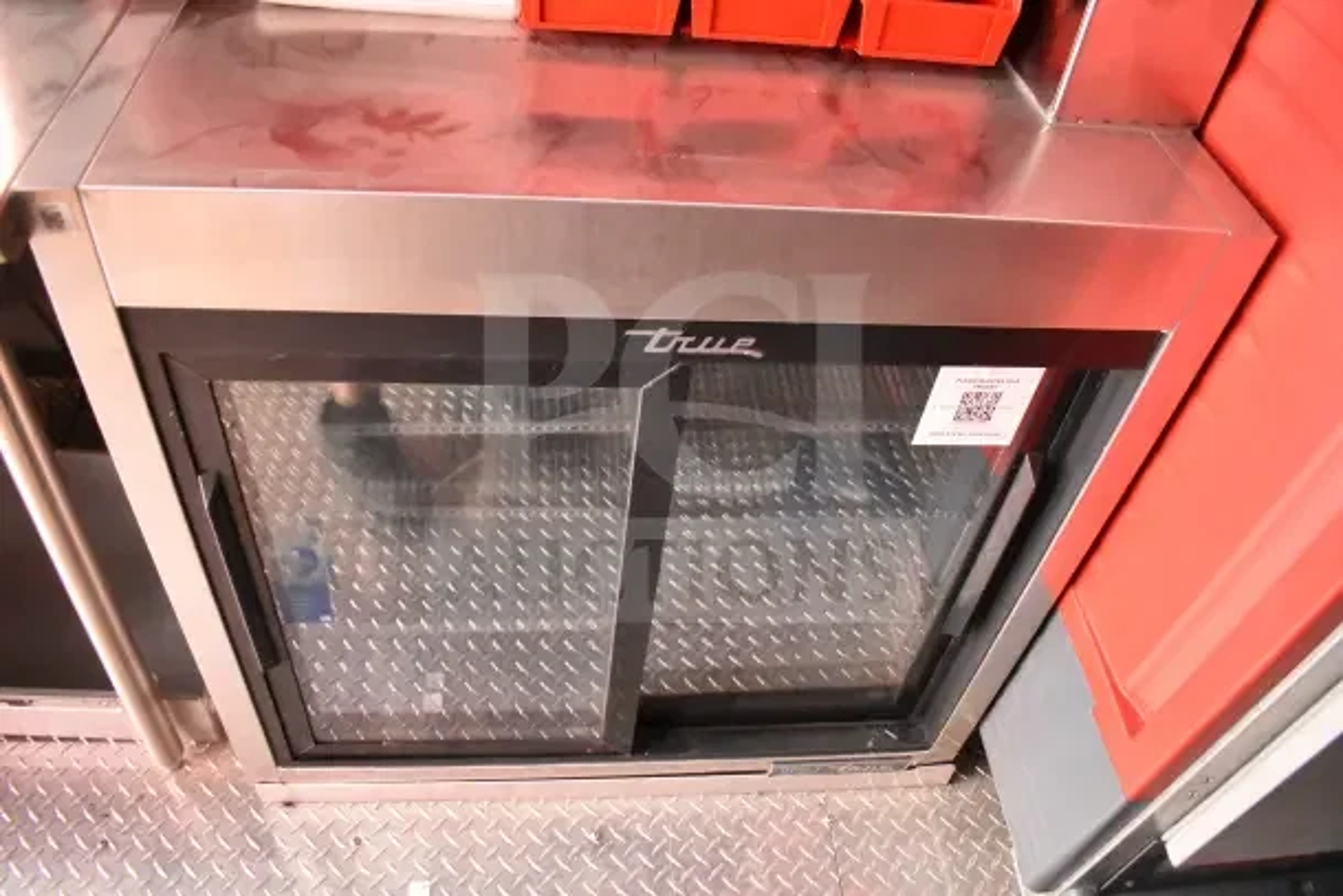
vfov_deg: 48.0
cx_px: 672
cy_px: 448
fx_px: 1007
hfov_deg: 67.4
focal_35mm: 27
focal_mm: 18
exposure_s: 1/30
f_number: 3.5
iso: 14400
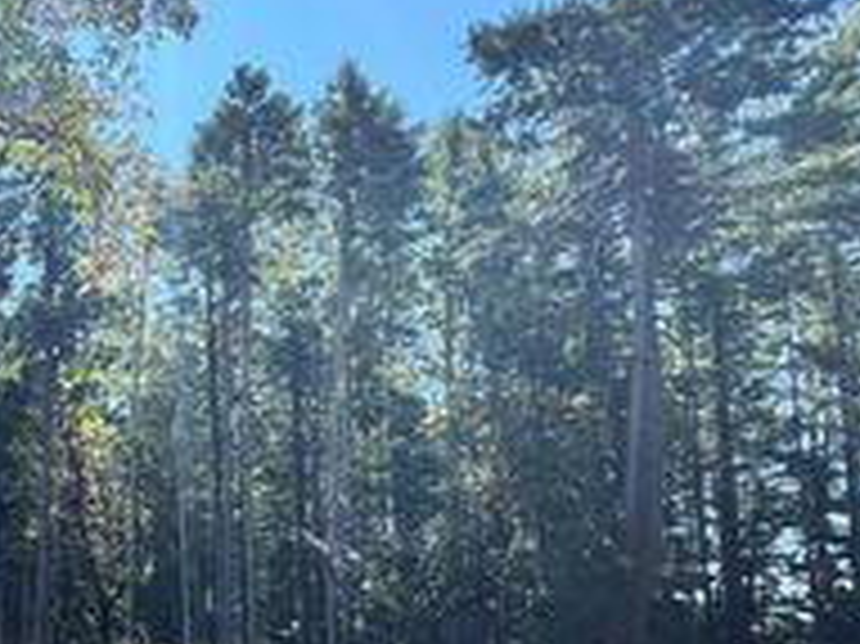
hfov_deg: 38.4
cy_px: 565
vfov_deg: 39.1
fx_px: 844
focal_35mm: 34
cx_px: -194
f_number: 1.8
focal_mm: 1.57
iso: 32
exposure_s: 1/605
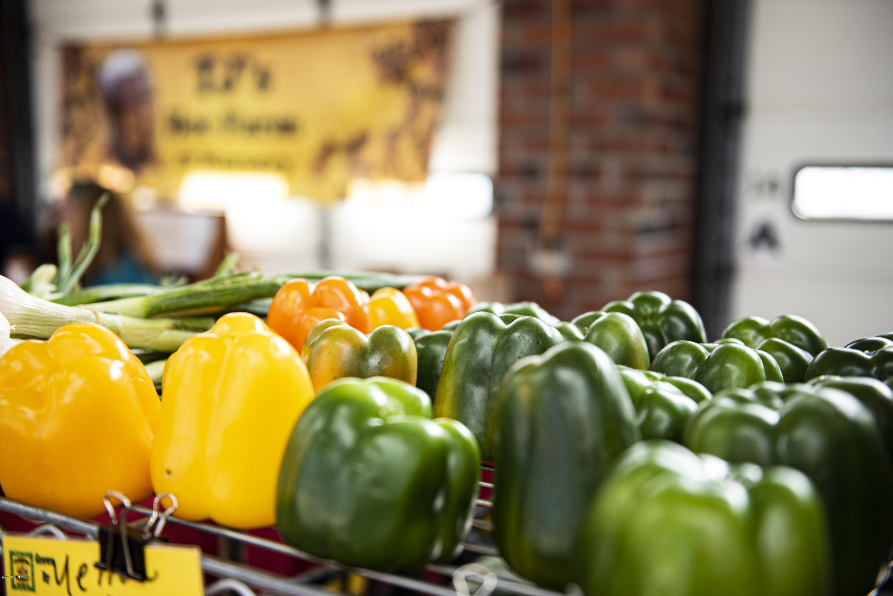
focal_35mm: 40
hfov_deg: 48.4
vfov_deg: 33.4
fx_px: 992
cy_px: 298
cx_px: 446
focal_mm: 40
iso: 400
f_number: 2.8
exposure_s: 1/160
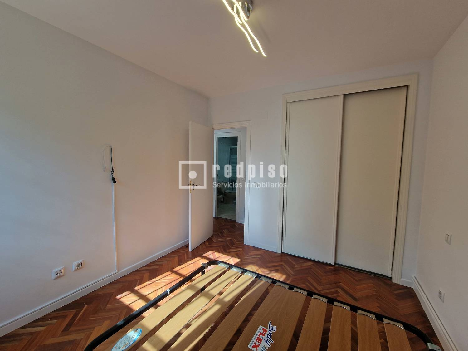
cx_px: 234
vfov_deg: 89.9
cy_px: 176
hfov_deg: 106.2
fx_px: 176
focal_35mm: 13
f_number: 2.2
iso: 50
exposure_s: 1/176
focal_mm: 2.2
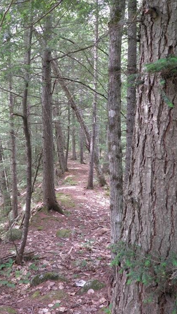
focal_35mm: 31
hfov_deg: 37.4
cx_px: 61
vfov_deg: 62.6
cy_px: 155
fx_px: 259
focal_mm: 4.9
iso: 100
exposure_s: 1/30
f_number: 2.8
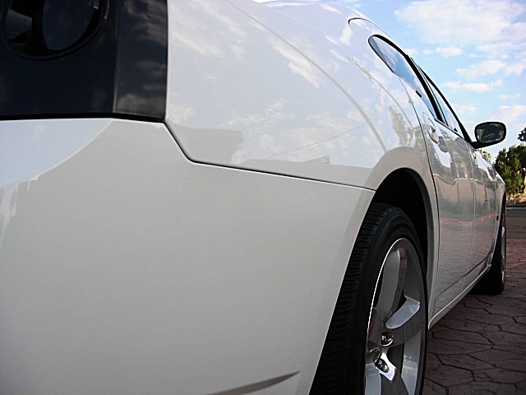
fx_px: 547
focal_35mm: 36
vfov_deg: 39.7
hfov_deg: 51.4
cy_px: 198
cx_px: 263
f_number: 2.8
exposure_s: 1/500
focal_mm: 6.3
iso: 50
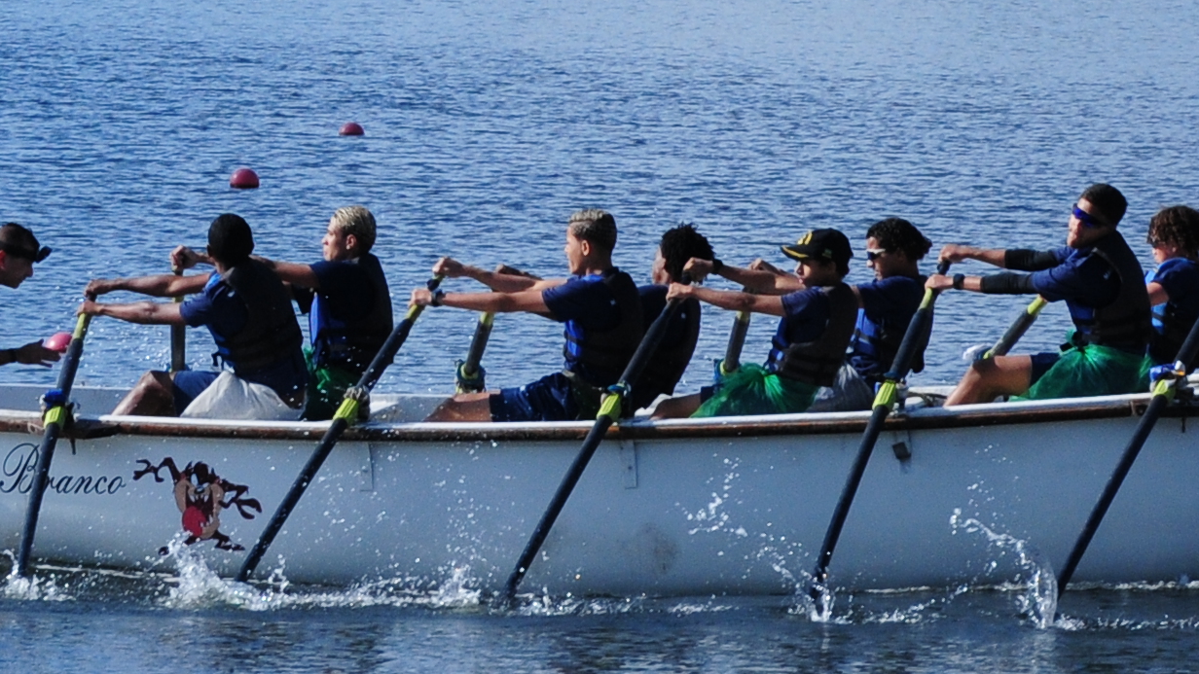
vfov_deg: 2.3
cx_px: -91
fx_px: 16495
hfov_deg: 4.2
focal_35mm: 519
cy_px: -207
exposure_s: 1/640
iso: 320
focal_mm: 95
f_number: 8
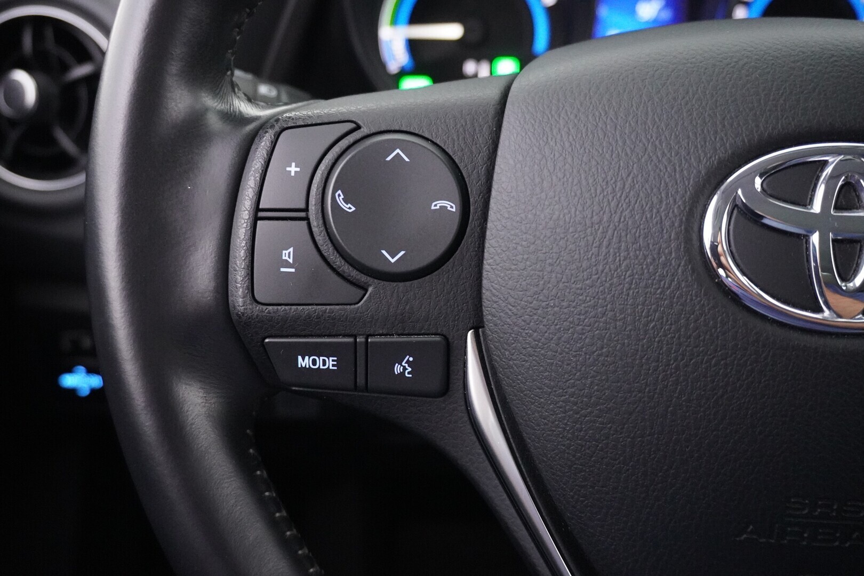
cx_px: 432
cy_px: 288
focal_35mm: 36
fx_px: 864
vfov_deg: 36.9
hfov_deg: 53.1
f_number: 4.5
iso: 6400
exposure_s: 1/20
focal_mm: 24
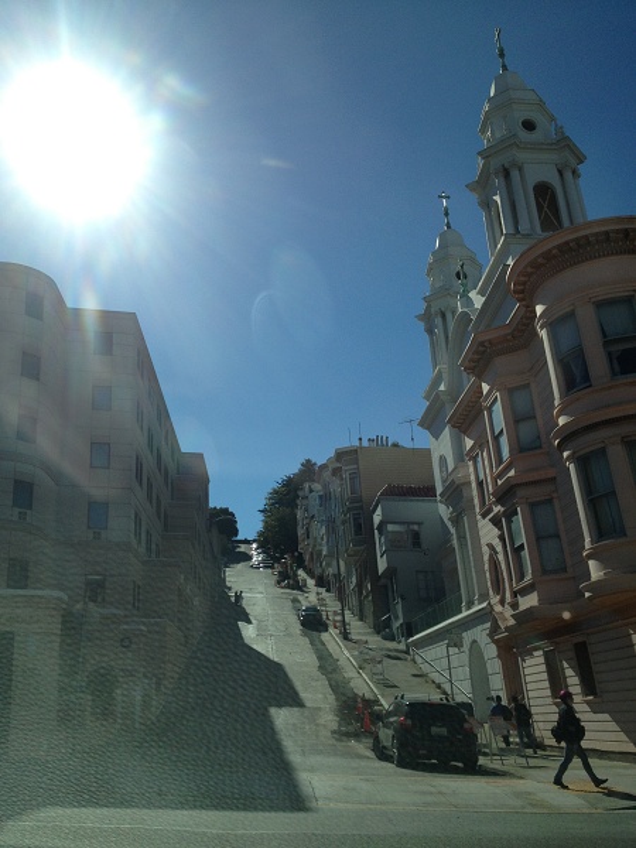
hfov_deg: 40.7
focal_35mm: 35
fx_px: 857
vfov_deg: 52.6
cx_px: 318
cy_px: 424
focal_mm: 4.28
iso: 50
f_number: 2.4
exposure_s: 1/3067
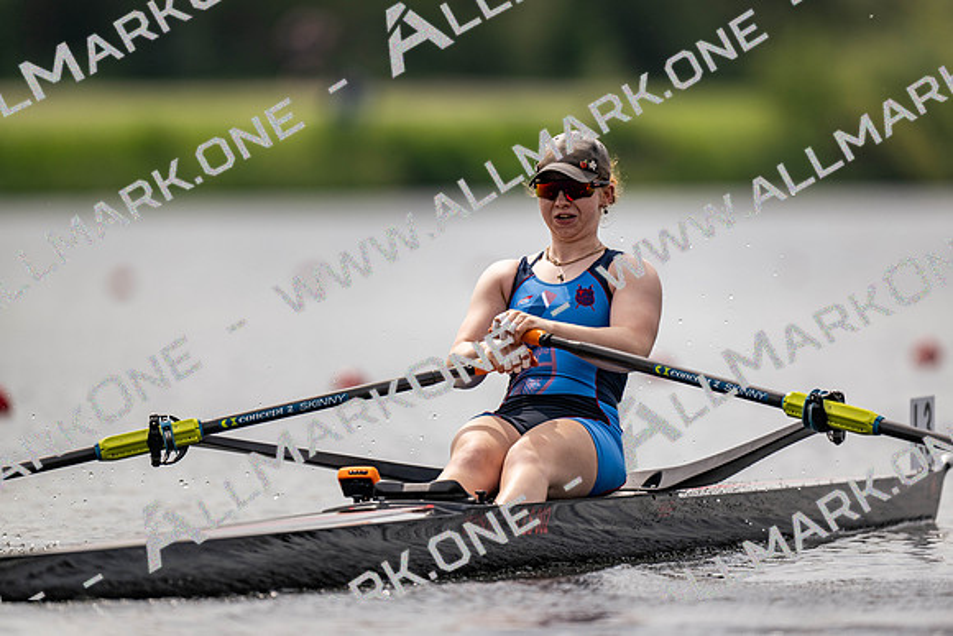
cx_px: 476
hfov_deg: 3.4
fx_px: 15886
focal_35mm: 600
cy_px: 318
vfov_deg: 2.3
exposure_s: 1/2500
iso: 200
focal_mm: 600
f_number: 4
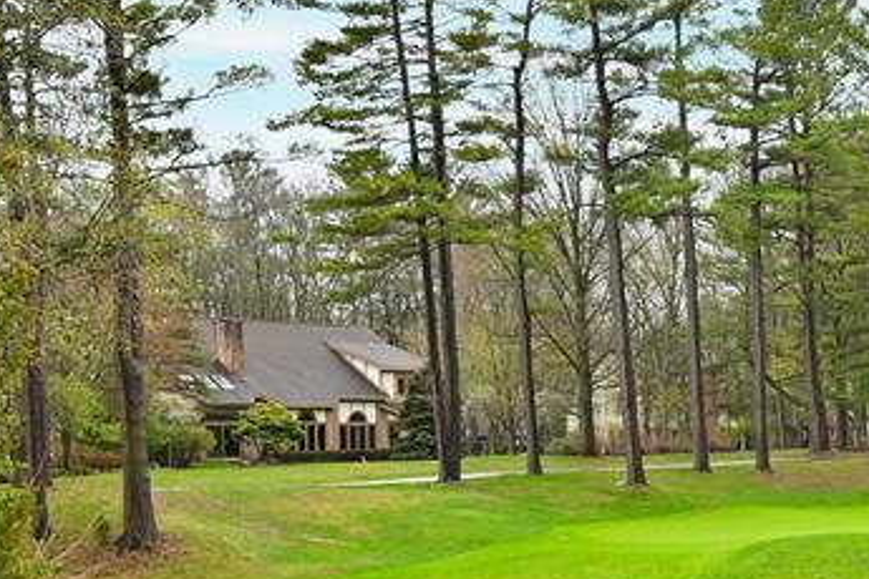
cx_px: 1013
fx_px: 2148
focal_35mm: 89
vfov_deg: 15.2
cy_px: 506
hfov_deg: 21.4
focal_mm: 30
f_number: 7.1
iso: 320
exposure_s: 1/200
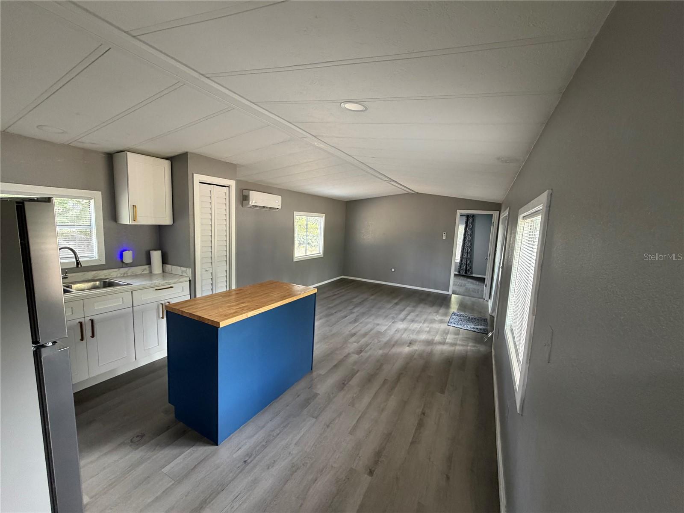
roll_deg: -2.8
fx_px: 277
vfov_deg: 85.7
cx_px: 342
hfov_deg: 102.1
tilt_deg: -6.9
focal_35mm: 14
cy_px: 256
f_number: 2.2
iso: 320
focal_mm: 2.22
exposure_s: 1/60
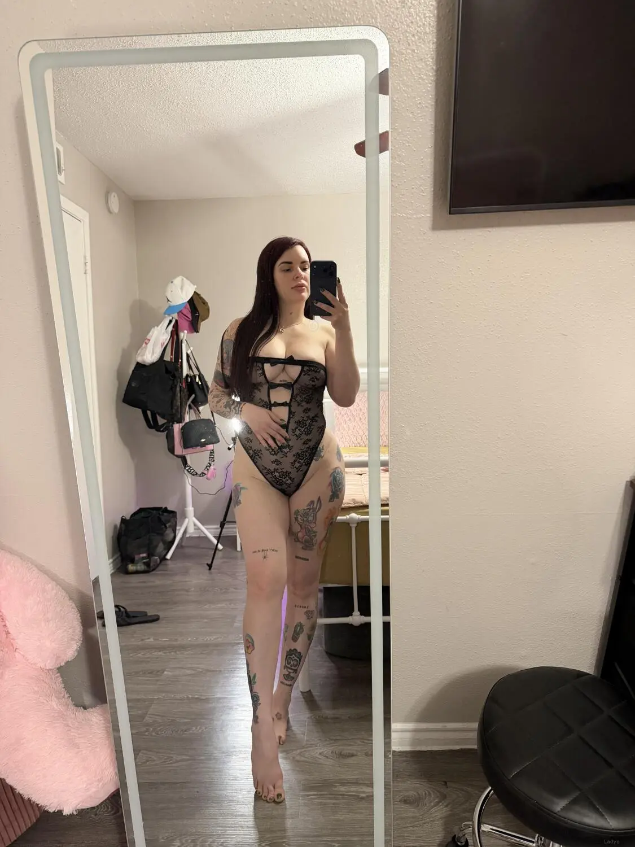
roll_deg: +2.1
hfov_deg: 56.8
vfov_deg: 71.6
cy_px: 424
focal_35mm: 24
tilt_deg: -25.0
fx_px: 587
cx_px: 318
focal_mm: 6.76
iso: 640
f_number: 1.78
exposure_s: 1/60
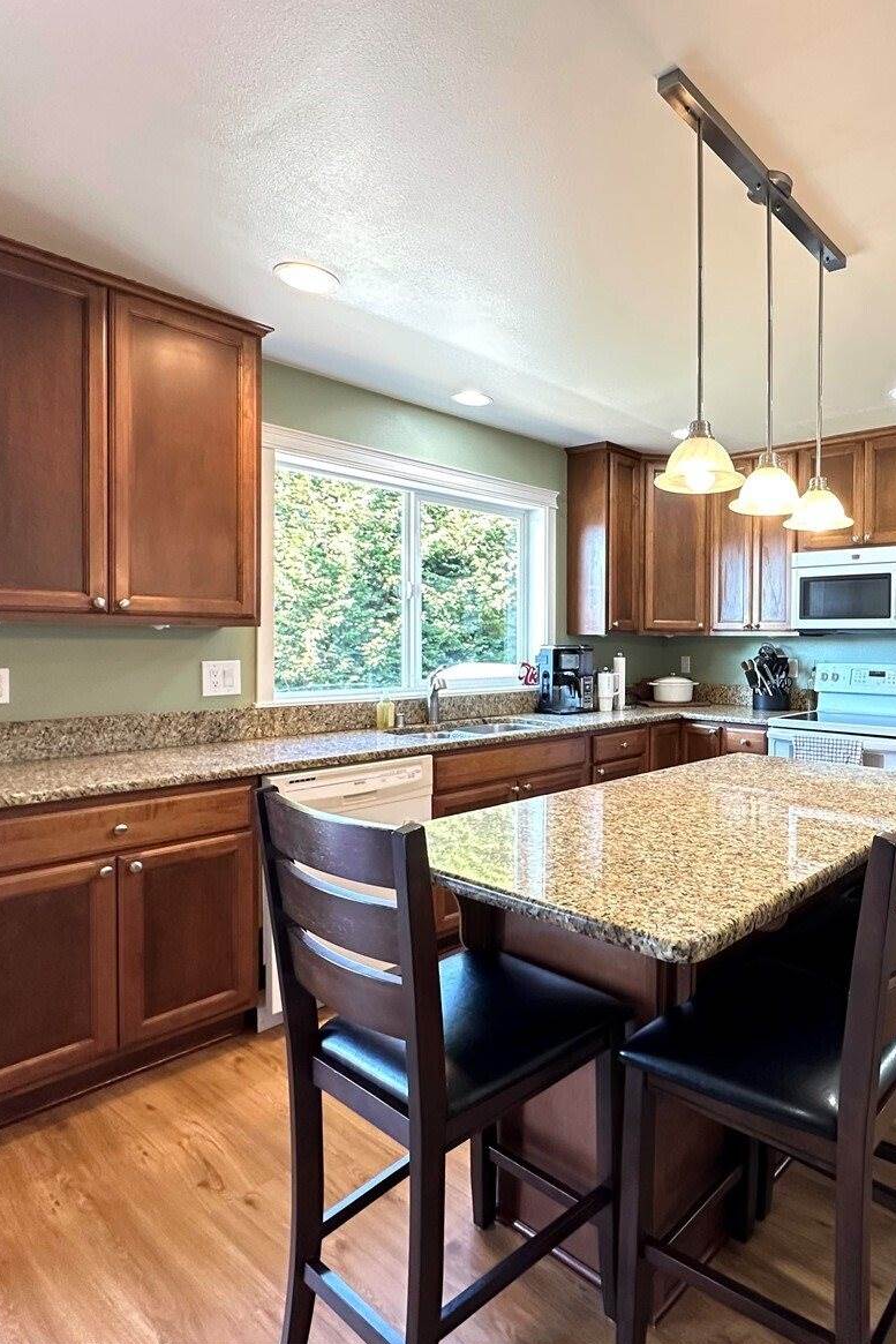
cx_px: 697
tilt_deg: -1.1
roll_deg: -0.4
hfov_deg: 58.0
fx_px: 746
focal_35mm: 20
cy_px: 655
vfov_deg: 84.0
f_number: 2.2
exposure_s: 1/60
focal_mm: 2.22
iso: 250
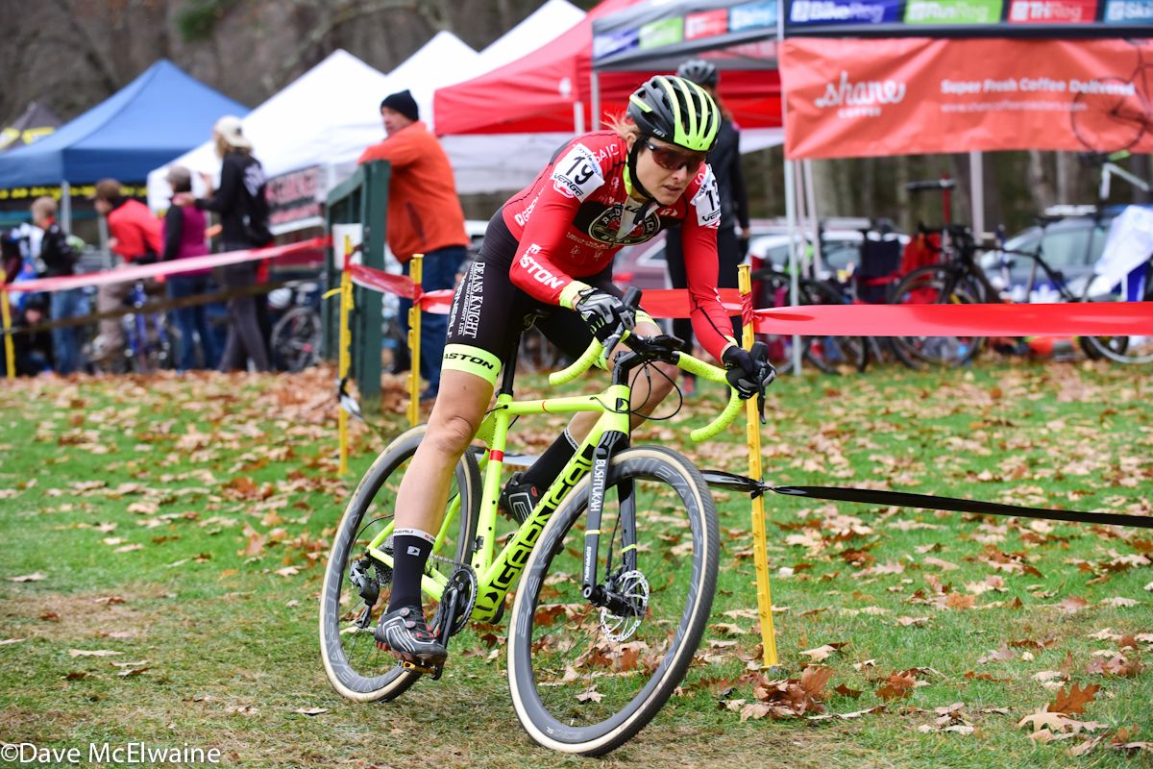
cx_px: 576
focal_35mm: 110
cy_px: 384
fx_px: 3523
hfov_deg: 18.6
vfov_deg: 12.5
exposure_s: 1/1000
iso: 1400
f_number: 2.8
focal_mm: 110
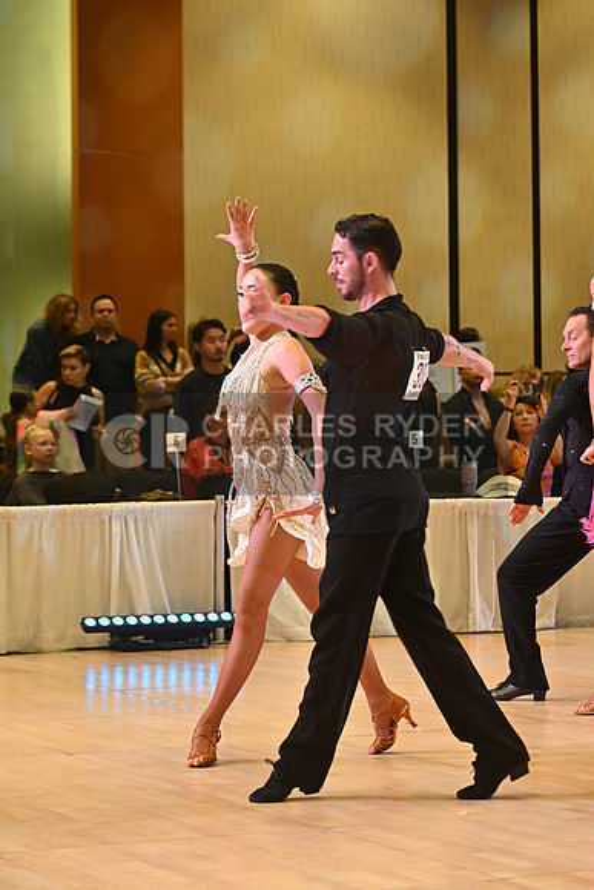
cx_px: 297
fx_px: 2597
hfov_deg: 13.0
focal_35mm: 105
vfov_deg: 19.5
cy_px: 445
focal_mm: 105
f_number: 5.6
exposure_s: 1/400
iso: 4000
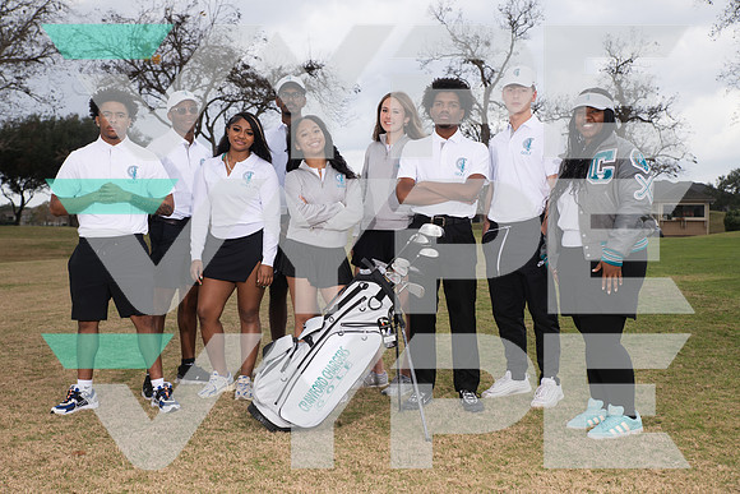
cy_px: 247
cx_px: 370
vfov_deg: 28.1
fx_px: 987
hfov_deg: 41.1
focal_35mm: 48
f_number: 6.3
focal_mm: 48
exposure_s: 1/320
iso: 100
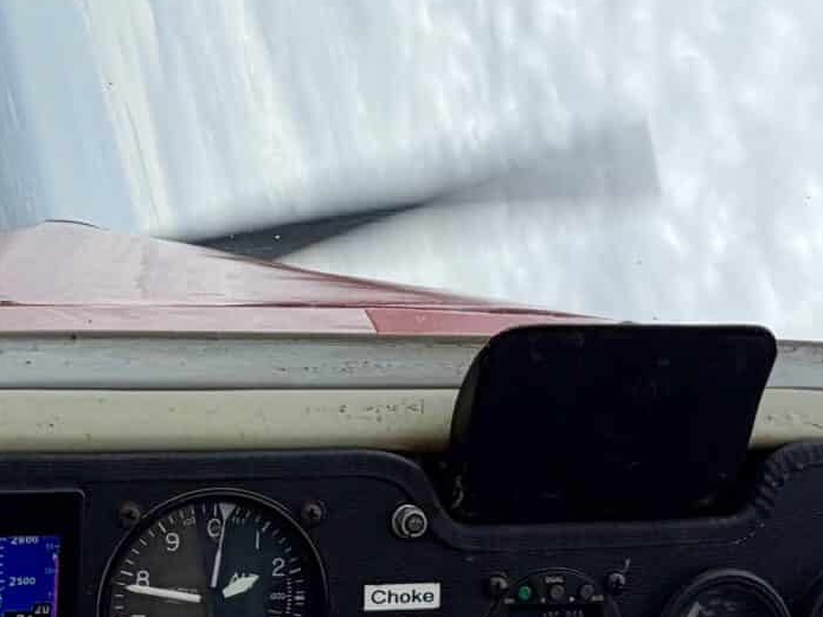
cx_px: 339
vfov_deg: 25.0
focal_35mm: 58
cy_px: 187
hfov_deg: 33.2
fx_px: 1379
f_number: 2.2
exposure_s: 1/809
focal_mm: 2.22
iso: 20
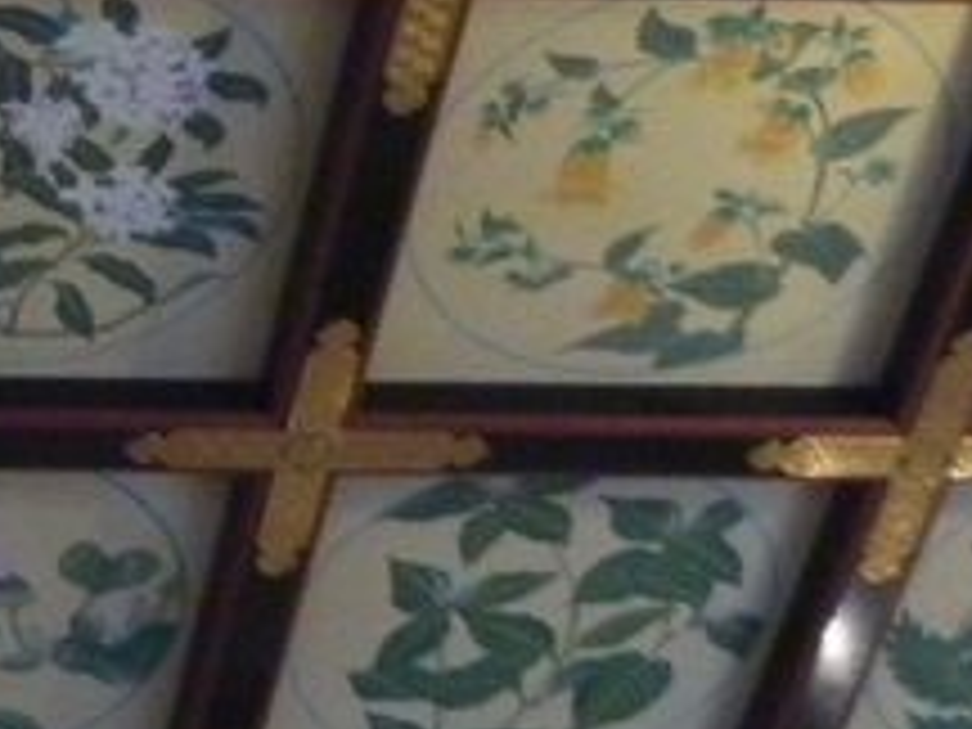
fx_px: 3735
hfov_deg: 13.4
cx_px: -770
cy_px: -328
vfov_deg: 10.8
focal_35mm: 133
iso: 400
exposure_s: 1/5
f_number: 3.3
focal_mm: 4.9
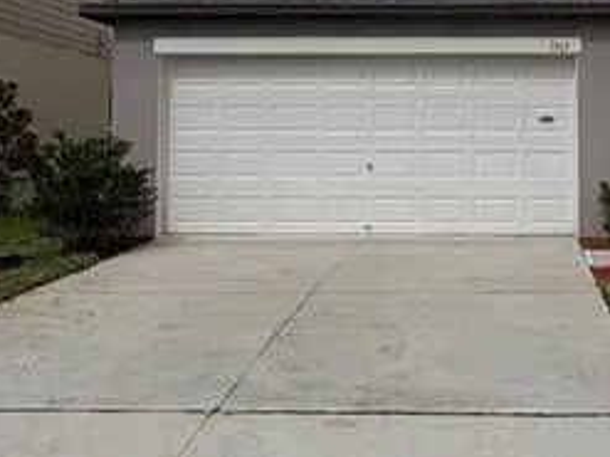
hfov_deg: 32.3
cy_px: 99
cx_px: 494
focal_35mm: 58
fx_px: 1022
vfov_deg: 24.8
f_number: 2.2
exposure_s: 1/1848
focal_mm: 2.22
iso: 20
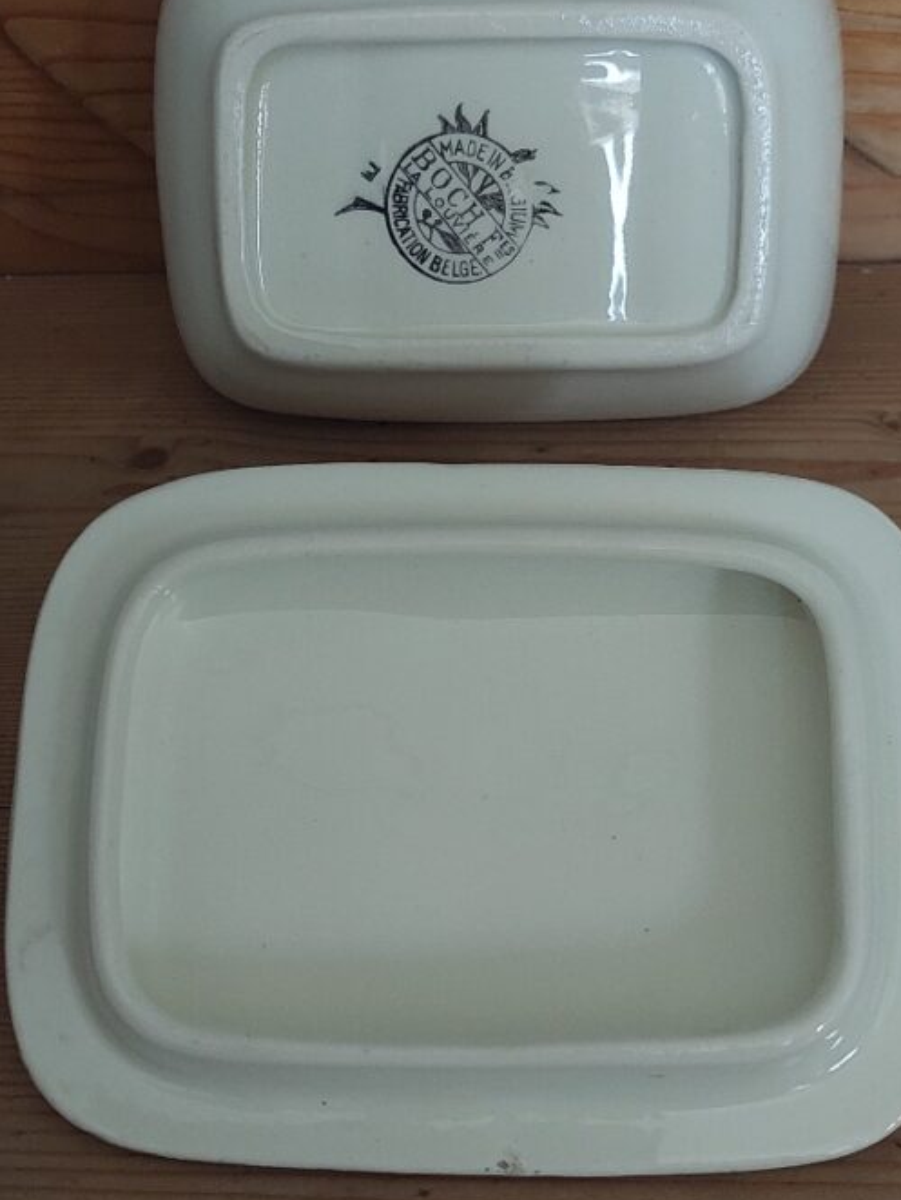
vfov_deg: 61.6
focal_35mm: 29
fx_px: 1006
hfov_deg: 48.2
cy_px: 571
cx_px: 499
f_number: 1.8
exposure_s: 1/50
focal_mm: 5.23
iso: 250
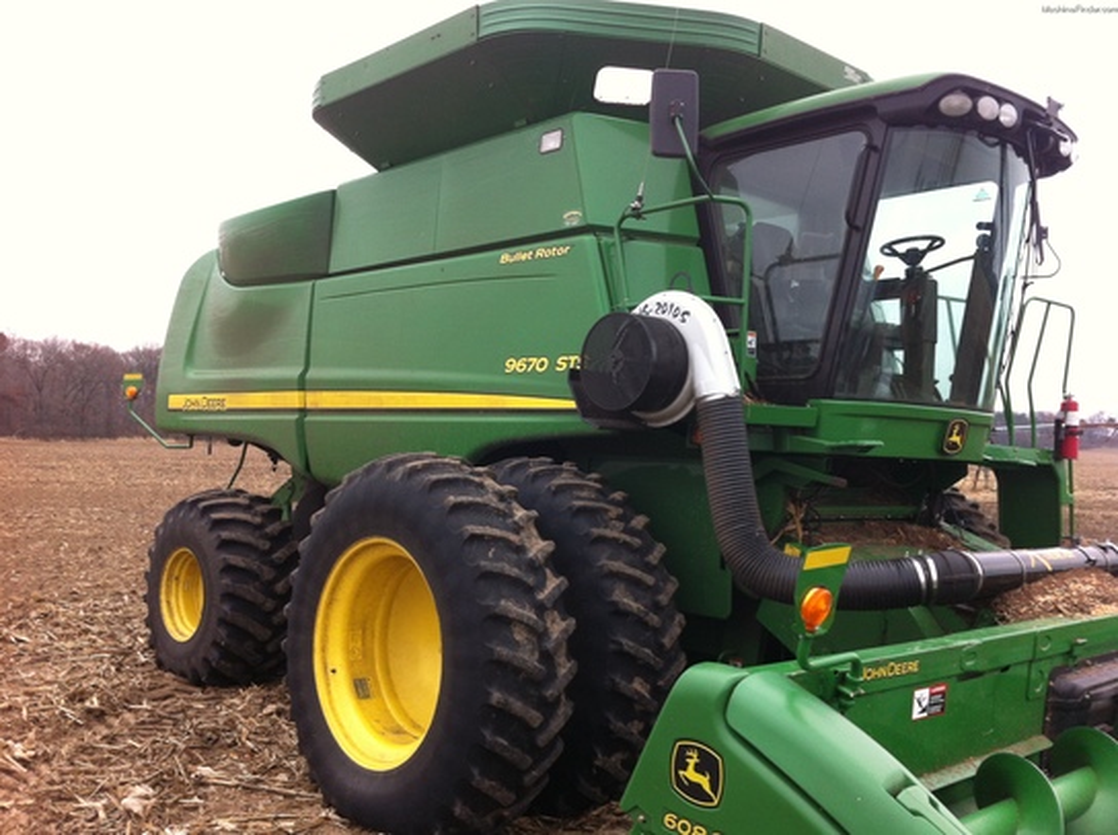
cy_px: 418
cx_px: 559
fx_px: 1128
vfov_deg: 40.6
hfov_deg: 52.7
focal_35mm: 35
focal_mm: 3.85
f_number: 2.8
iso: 80
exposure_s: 1/120
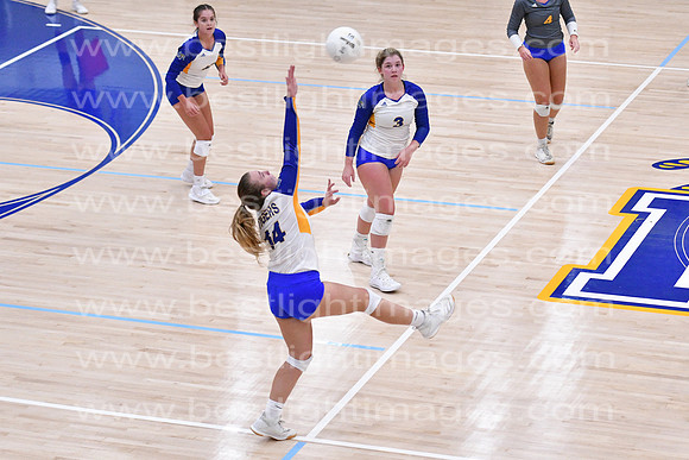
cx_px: 344
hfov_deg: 17.1
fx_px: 2297
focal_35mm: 120
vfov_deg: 11.4
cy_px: 230
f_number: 3.2
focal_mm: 80
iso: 6400
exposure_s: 1/1000
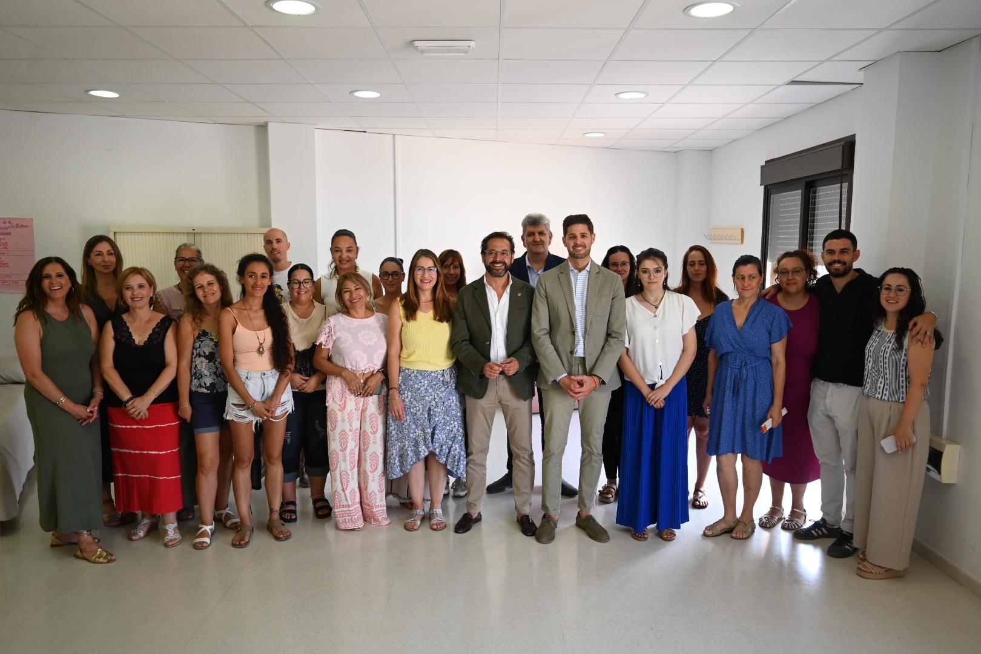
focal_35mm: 26
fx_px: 695
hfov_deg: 70.4
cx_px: 490
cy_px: 327
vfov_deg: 50.4
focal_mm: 25.5
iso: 1000
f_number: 2.8
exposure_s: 1/500
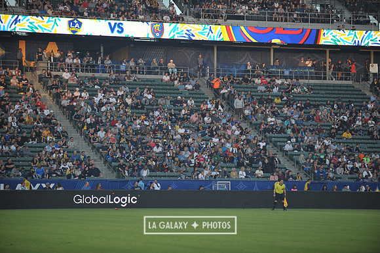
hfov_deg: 13.7
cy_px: 126
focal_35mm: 150
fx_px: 1582
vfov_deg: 9.1
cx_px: 190
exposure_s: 1/1600
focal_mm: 150
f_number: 2.8
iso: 800
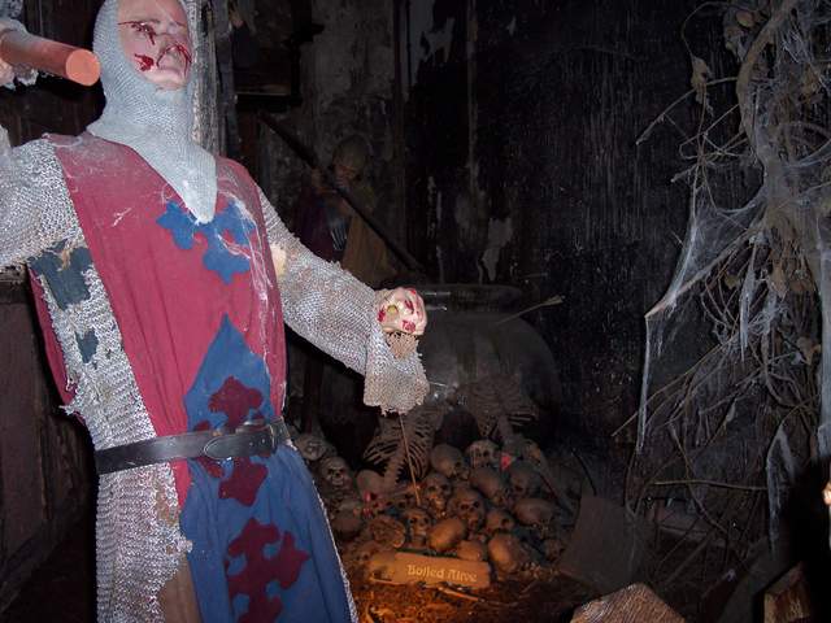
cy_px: 312
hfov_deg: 49.0
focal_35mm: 38
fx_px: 912
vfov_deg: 37.7
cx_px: 416
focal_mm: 8
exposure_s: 1/30
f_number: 2.8
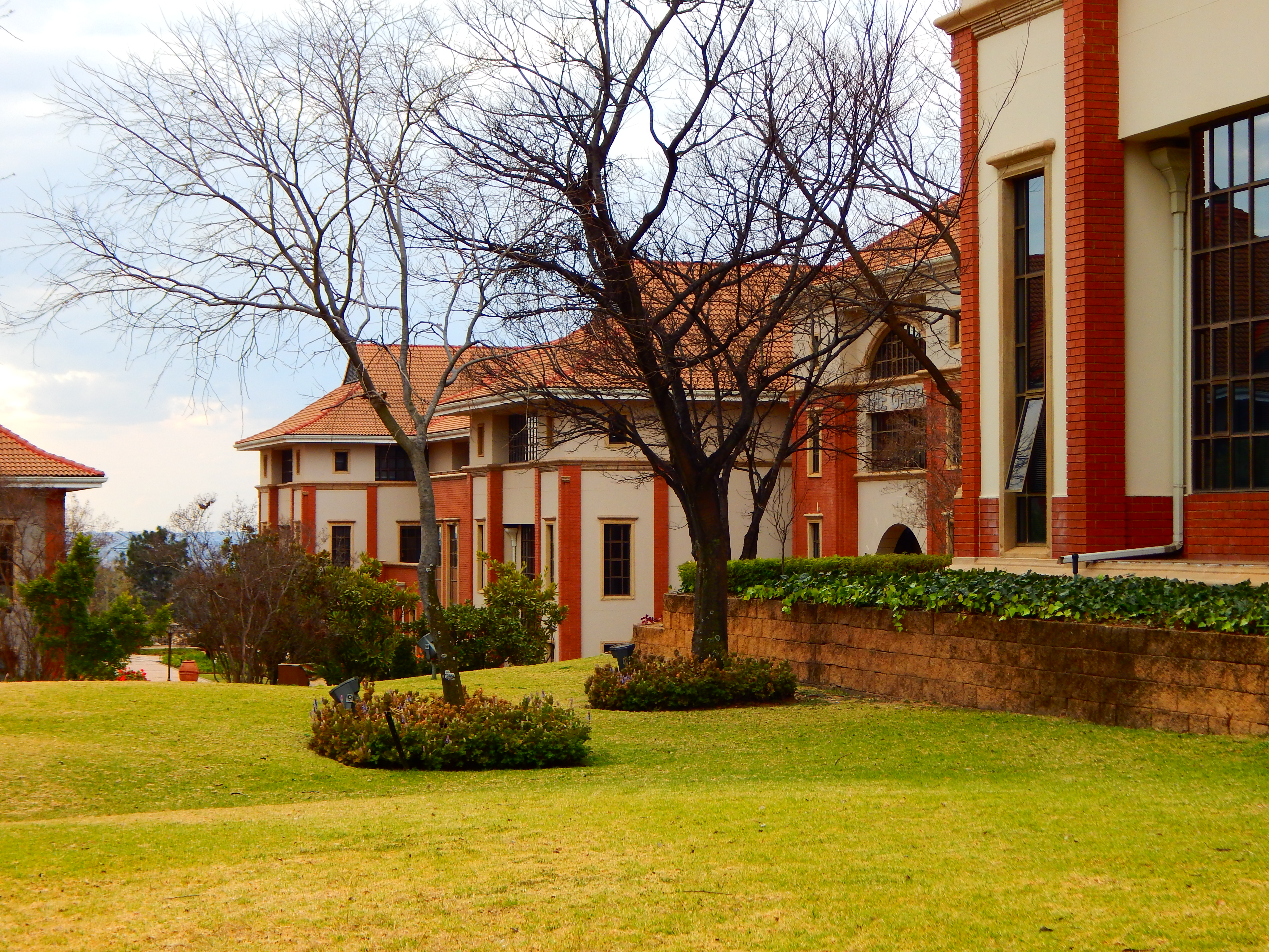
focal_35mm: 75
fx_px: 2749
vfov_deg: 19.6
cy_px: 476
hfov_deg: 26.0
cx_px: 634
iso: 125
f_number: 4.2
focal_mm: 13.5
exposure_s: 1/250
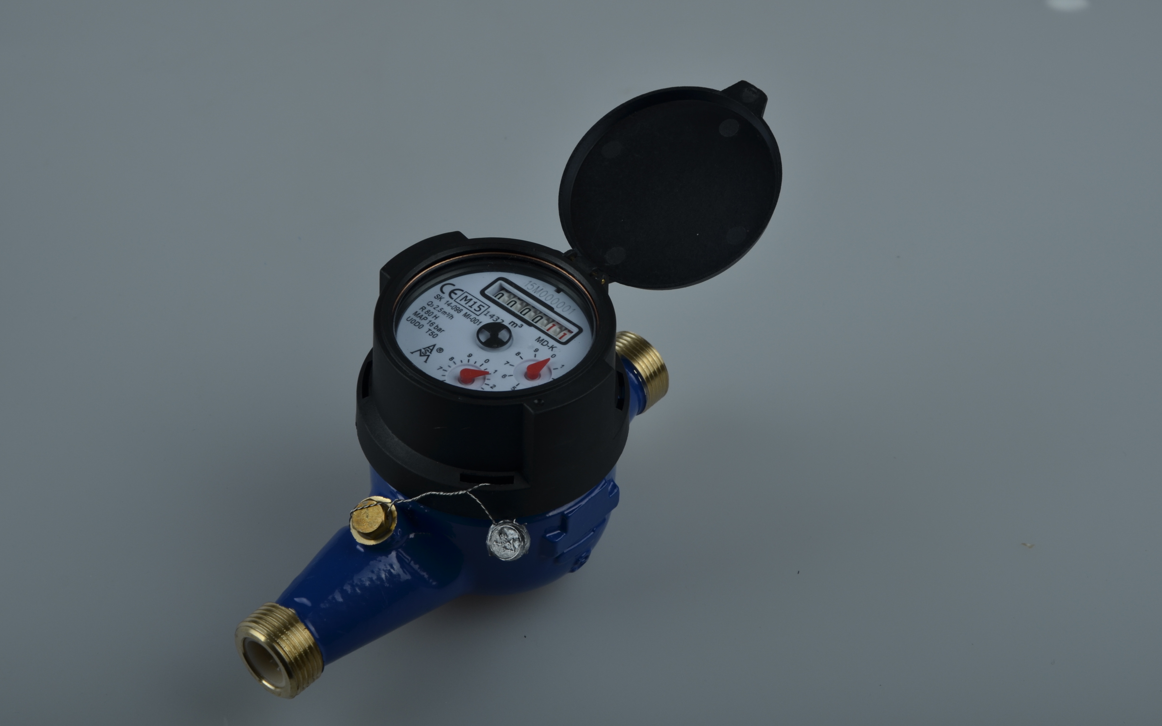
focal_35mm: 70
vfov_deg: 18.7
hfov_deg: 29.6
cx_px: 577
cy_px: 353
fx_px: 2201
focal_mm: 45
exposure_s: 1/200
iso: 100
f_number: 11
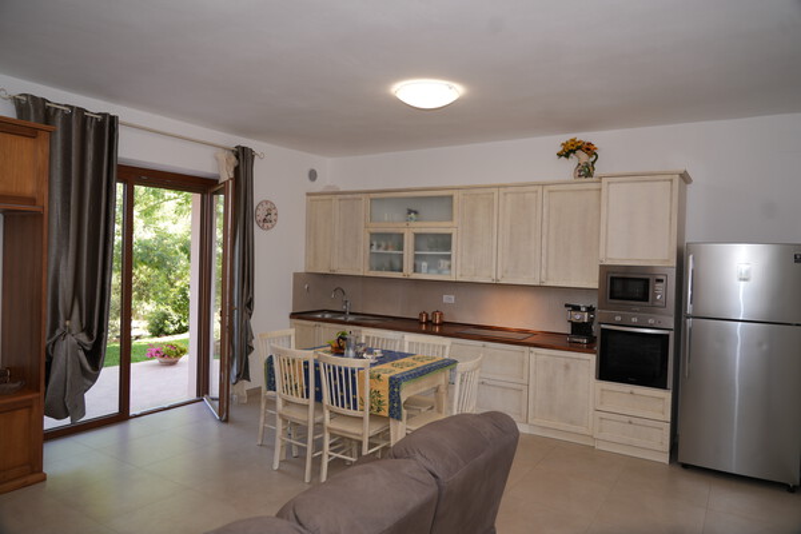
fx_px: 534
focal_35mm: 24
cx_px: 400
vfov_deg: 53.1
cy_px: 267
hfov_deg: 73.7
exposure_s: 1/60
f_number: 4
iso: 160
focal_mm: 24
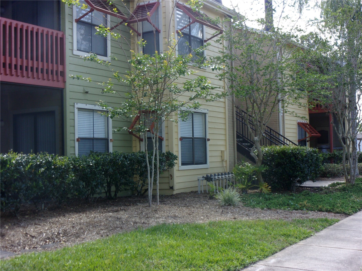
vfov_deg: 27.5
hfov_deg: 36.2
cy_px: 136
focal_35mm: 53
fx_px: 554
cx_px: 181
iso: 80
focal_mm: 9.5
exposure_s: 1/140
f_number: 4.9
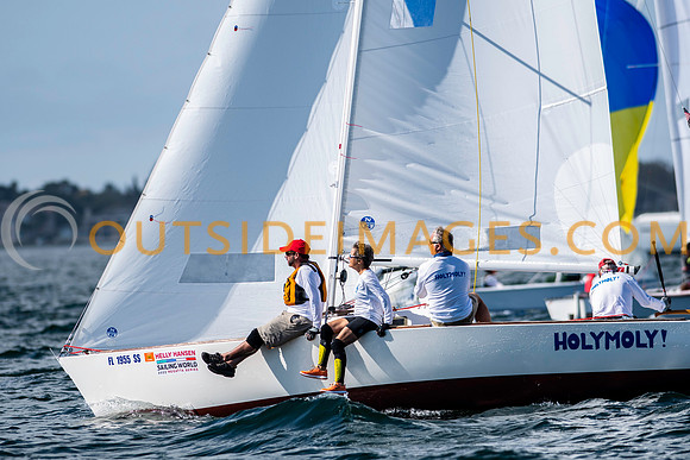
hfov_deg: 4.6
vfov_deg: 3.1
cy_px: 230
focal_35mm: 450
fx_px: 8627
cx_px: 345
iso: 200
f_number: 5
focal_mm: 300
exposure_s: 1/3200
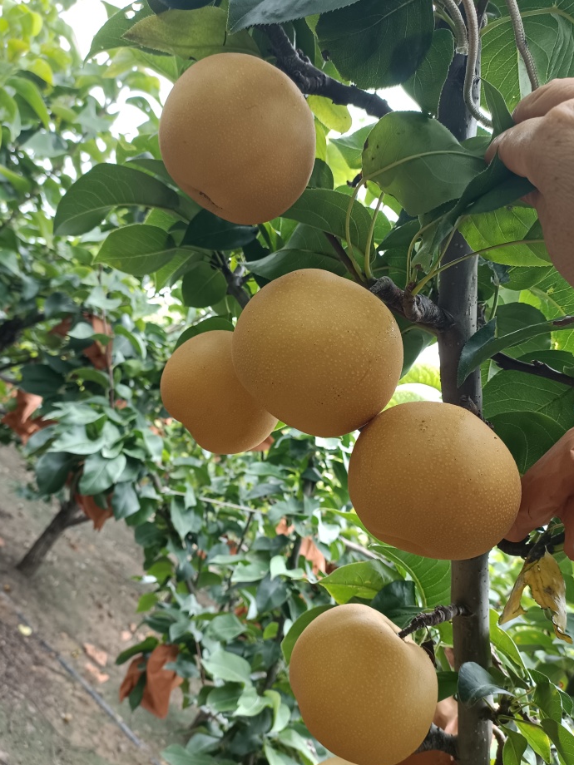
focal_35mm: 29
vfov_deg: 61.5
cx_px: 278
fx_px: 641
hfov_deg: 48.2
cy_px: 429
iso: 251
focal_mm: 4.75
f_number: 1.79
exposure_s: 1/100
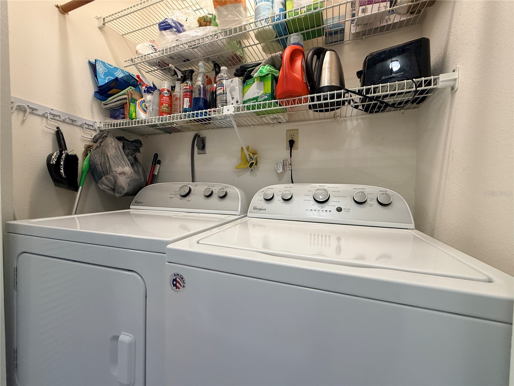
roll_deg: -0.7
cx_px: 257
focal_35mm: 14
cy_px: 193
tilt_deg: -2.2
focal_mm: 2.22
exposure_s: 1/120
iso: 320
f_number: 2.2
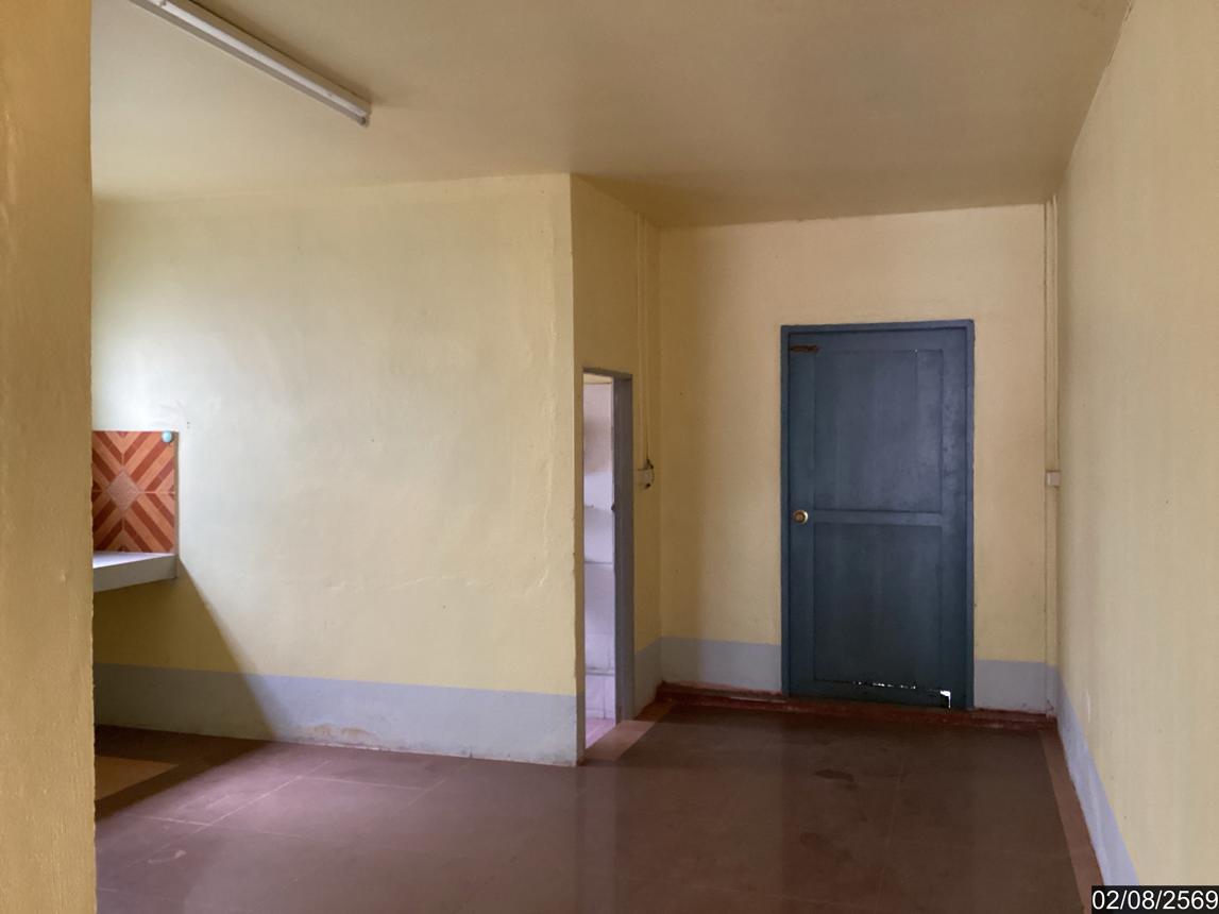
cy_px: 457
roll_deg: +0.0
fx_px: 1092
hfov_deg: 58.4
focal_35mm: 31
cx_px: 610
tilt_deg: -1.7
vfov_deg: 45.4
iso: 320
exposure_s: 1/40
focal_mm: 3.3
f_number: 2.4
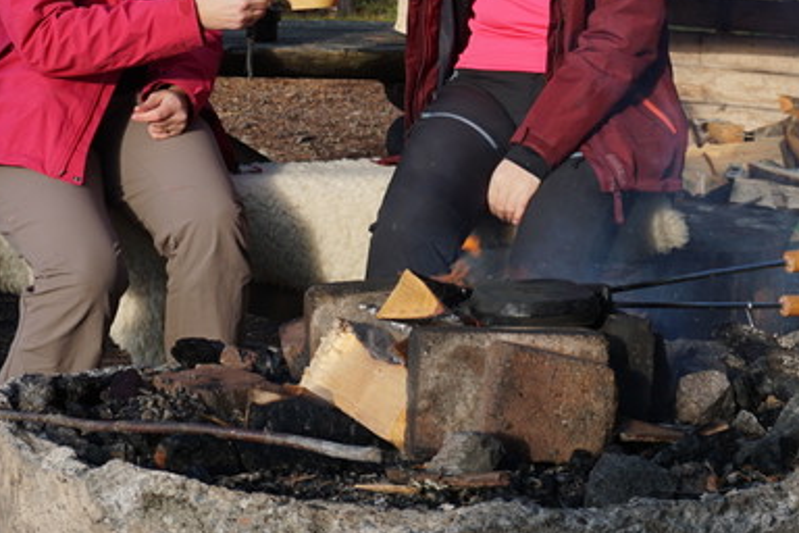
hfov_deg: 23.4
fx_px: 1914
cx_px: 243
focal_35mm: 86
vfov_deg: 15.4
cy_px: -48
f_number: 5.6
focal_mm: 23
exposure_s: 1/200
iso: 100
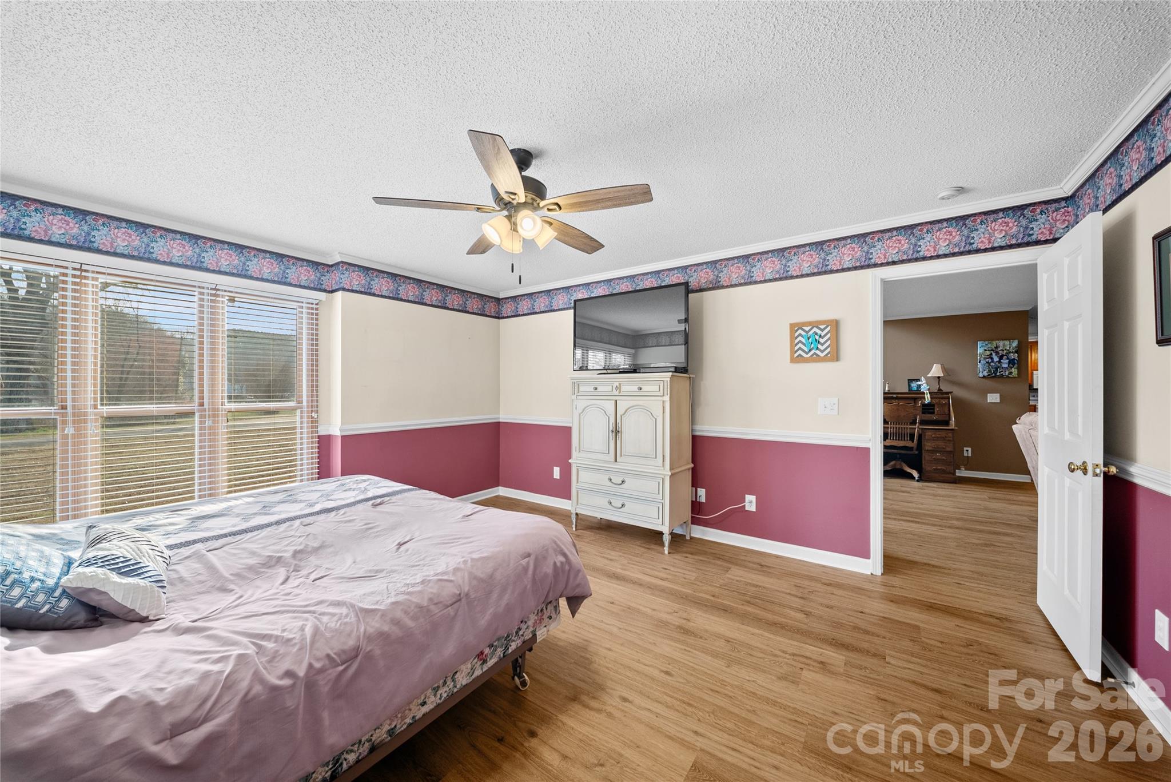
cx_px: 586
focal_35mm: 12
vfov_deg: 90.1
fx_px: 390
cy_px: 391
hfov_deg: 112.6
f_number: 9
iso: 250
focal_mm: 12
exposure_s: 1/5
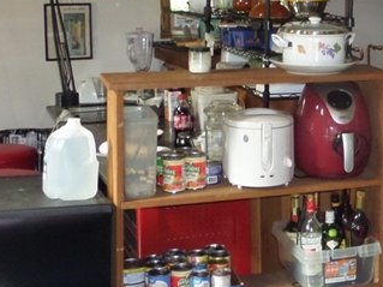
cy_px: 30
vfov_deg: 18.8
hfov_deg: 23.9
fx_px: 852
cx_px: 406
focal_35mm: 77
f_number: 3.2
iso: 320
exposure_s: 1/30
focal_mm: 4
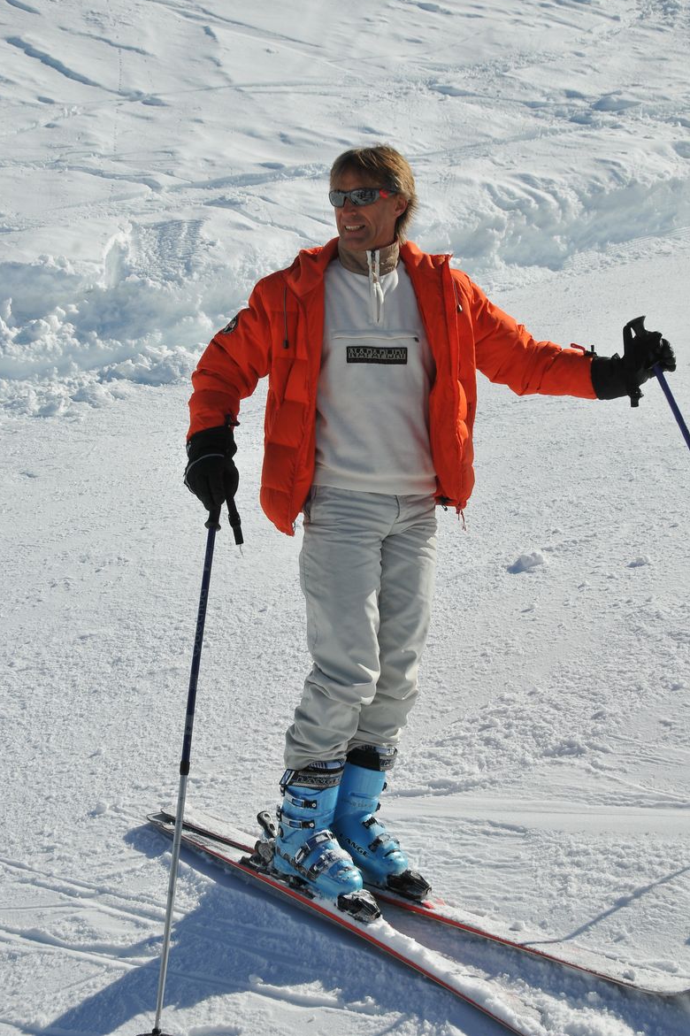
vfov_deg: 45.4
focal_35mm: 43
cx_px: 350
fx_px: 1237
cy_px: 517
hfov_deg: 31.2
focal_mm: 28
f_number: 13
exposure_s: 1/500
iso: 200
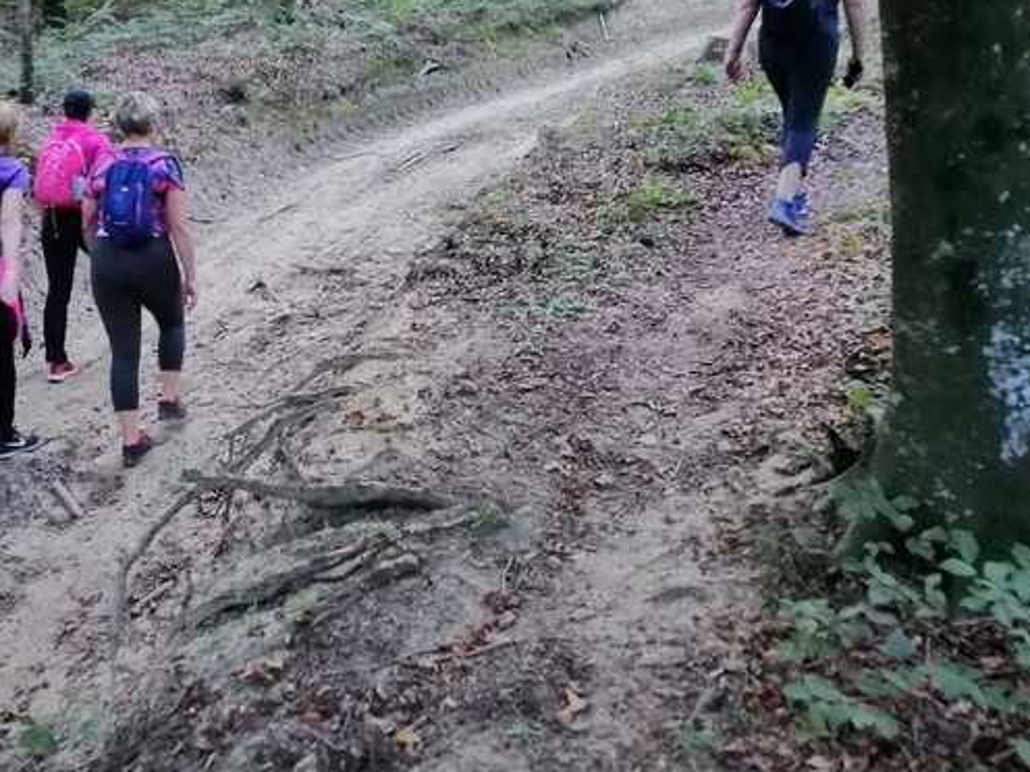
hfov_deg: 43.7
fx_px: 1279
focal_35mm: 43
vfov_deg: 33.3
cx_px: 417
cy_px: 265
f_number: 1.8
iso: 400
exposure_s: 1/50
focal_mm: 3.96
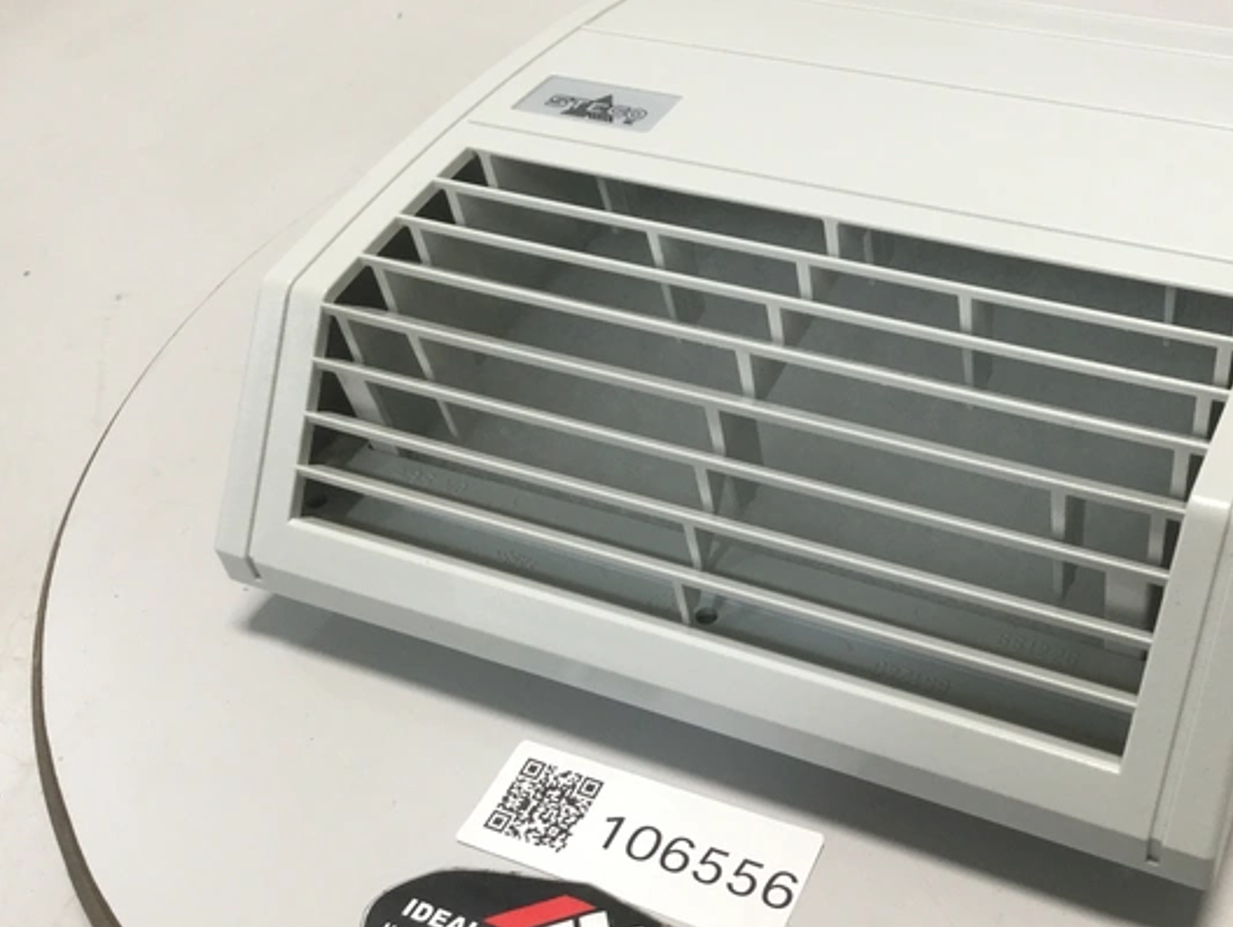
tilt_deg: -44.9
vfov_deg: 32.9
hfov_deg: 42.5
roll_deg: +5.2
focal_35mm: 44
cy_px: 536
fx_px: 1569
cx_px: 799
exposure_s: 1/30
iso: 50
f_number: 2.4
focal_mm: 3.3
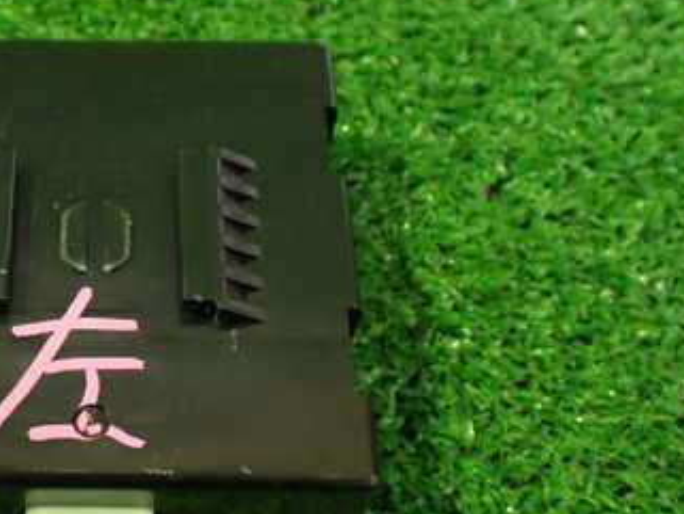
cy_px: 279
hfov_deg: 32.9
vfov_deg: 26.1
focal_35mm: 56
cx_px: 89
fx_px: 1107
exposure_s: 1/30
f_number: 2.3
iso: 1000
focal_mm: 5.4
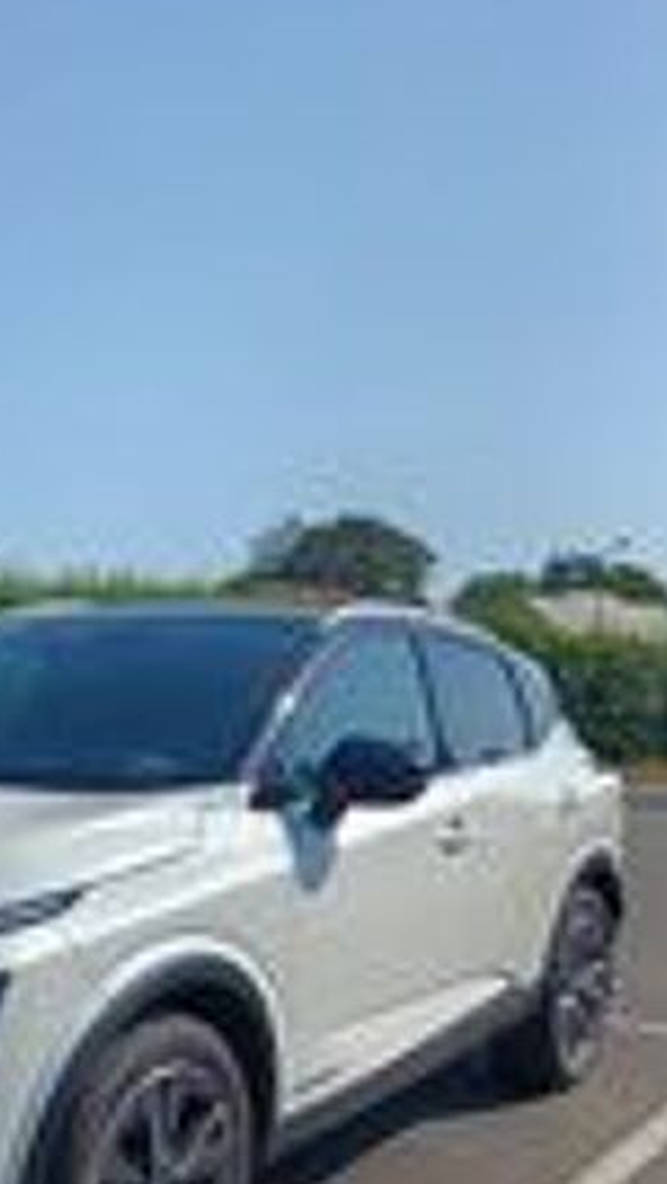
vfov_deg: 45.2
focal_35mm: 44
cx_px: 28
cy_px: 847
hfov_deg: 26.0
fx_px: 1382
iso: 101
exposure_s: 1/1074
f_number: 1.9
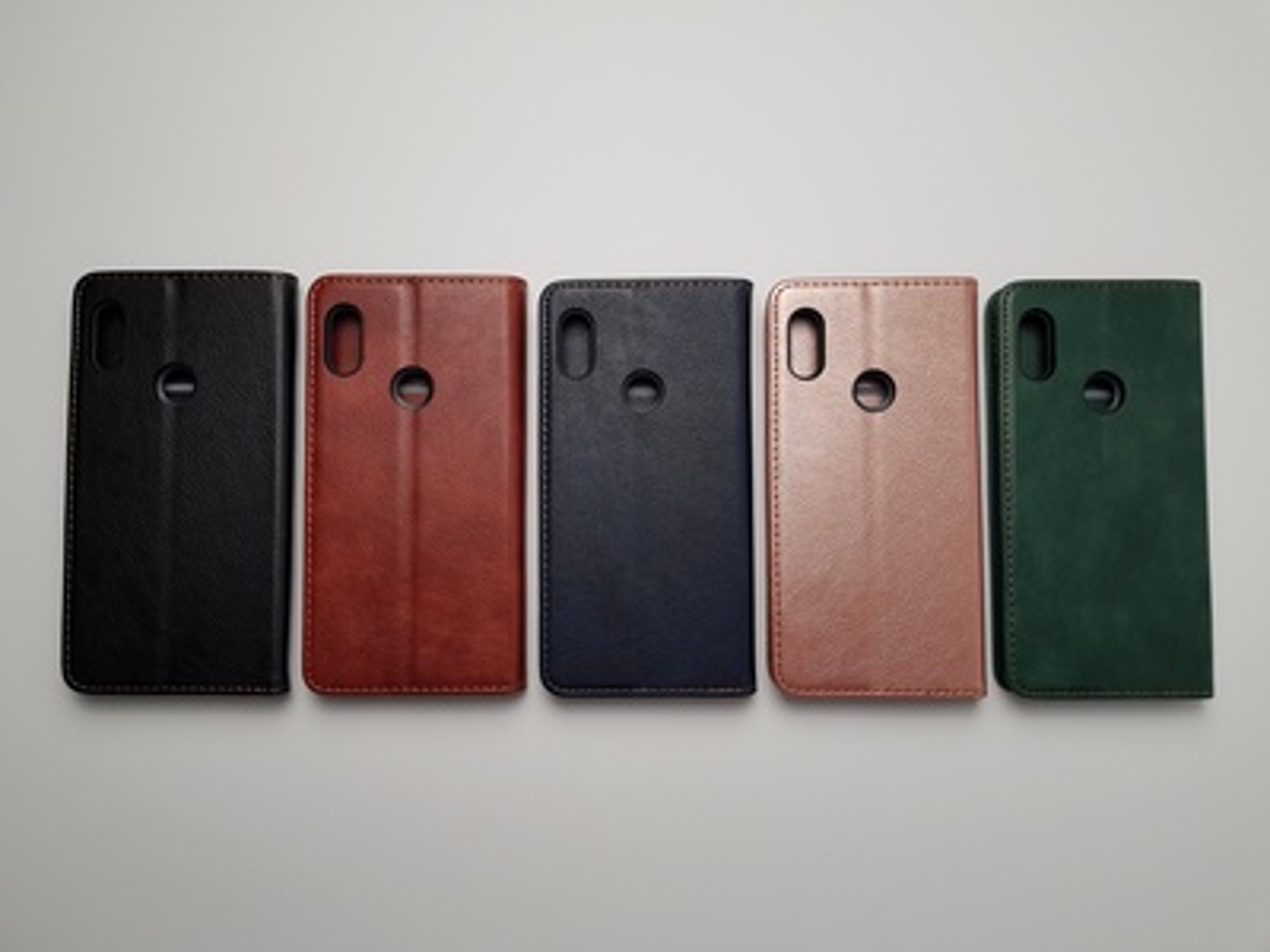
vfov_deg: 53.1
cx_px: 635
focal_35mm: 26
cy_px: 476
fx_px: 954
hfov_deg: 67.3
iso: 50
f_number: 1.7
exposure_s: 1/60
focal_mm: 4.2
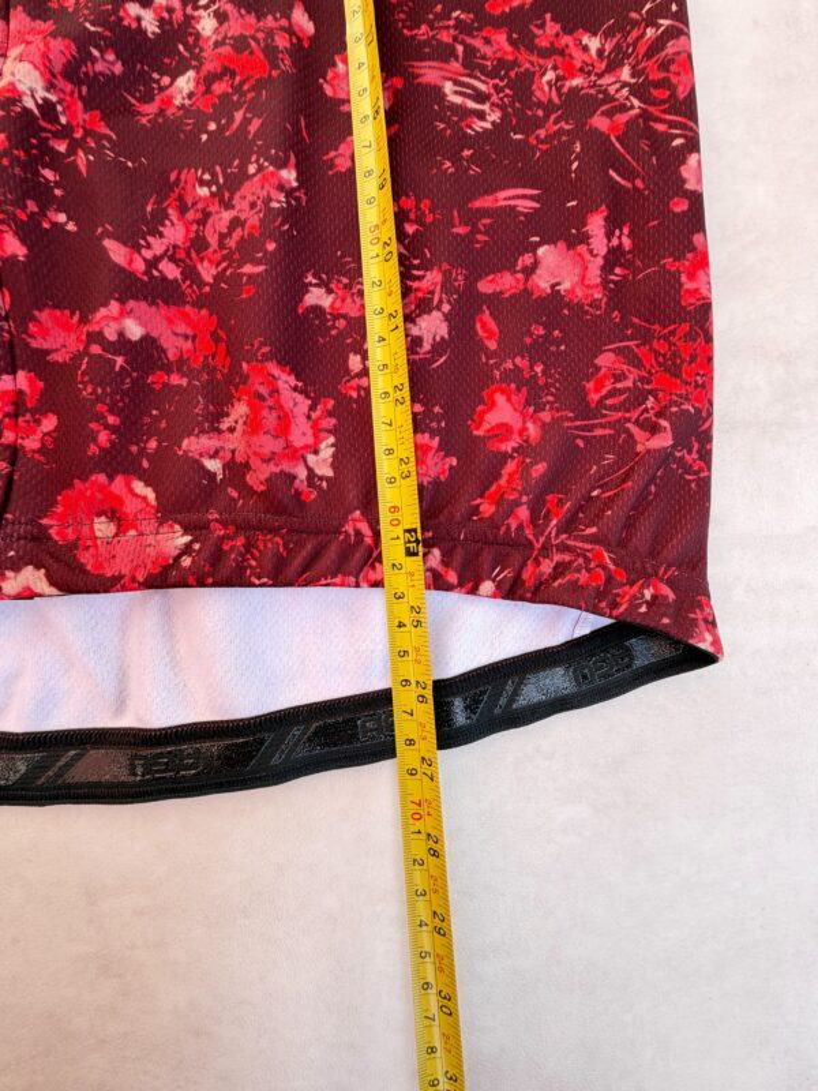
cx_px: 409
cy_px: 546
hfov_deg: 85.7
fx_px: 441
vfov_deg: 102.1
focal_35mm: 14
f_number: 2.2
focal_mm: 2.22
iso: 40
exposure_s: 1/121
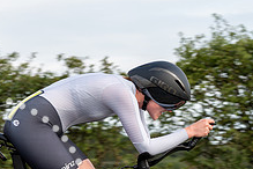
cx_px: 162
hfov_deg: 9.9
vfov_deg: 6.6
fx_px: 1462
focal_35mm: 208
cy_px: 144
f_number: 4
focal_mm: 75
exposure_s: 1/640
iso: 160
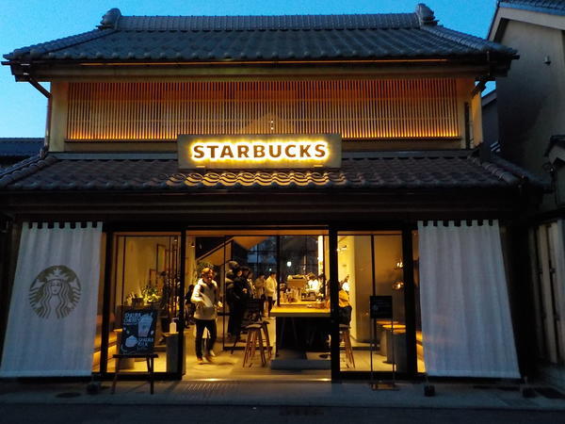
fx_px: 490
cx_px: 282
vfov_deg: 46.8
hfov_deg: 60.0
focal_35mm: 30
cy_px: 212
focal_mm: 4.1
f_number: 3.3
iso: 560
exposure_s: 1/15
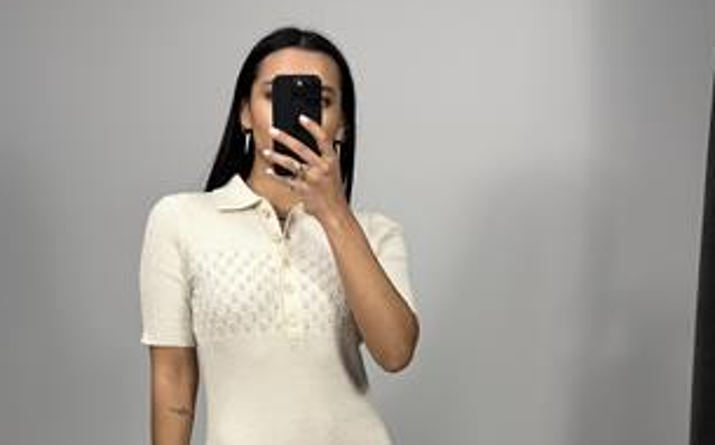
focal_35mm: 69
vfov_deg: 18.3
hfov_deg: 29.8
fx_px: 1343
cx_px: 354
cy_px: 456
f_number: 1.78
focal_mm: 6.86
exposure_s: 1/100
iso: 80
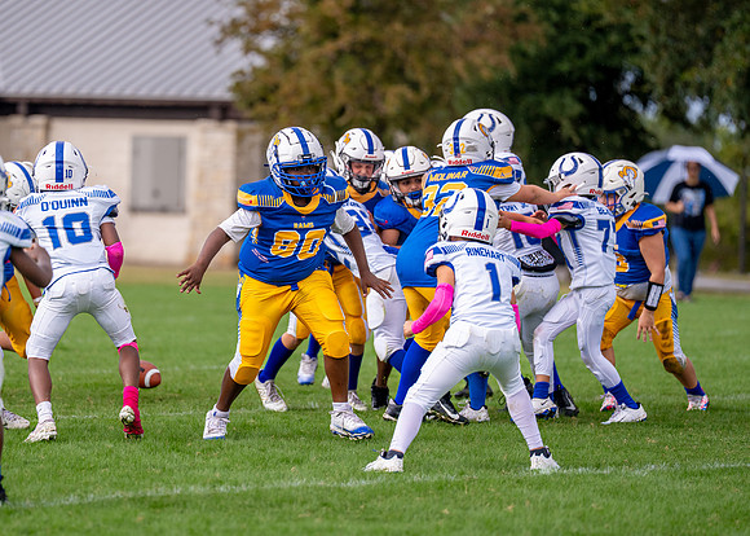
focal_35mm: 273
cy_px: 259
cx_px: 267
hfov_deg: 7.4
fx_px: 5812
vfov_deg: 5.3
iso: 400
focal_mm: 200
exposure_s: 1/2000
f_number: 2.8
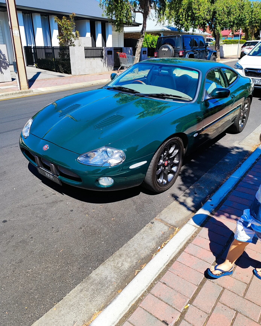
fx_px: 251
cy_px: 165
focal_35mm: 26
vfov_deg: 66.0
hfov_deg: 54.9
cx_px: 126
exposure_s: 1/612
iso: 50
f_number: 1.89
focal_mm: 5.89
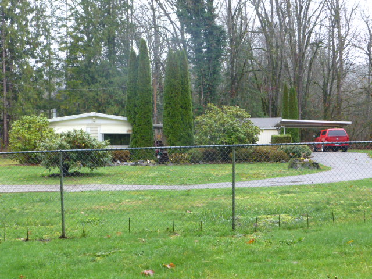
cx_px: 186
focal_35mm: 54
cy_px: 140
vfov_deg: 27.0
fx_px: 580
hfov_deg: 35.5
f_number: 4.6
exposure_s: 1/40
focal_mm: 9.7
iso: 400
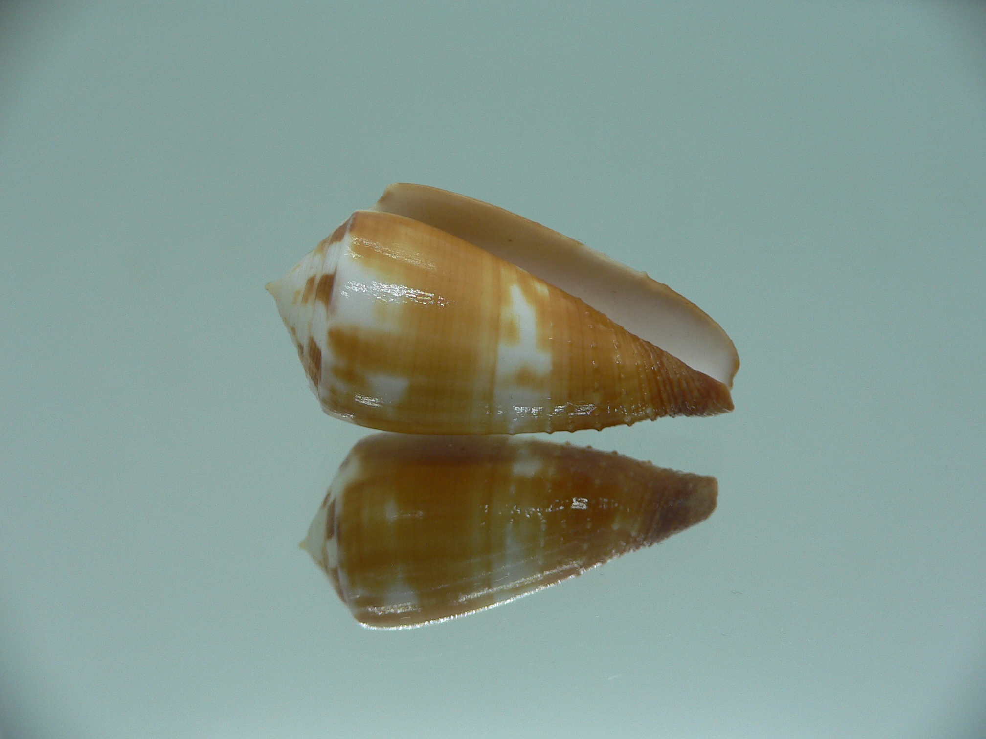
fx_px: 997
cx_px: 493
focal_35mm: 35
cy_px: 370
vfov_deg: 40.7
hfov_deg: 52.6
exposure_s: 1/60
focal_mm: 4.6
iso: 80
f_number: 2.8
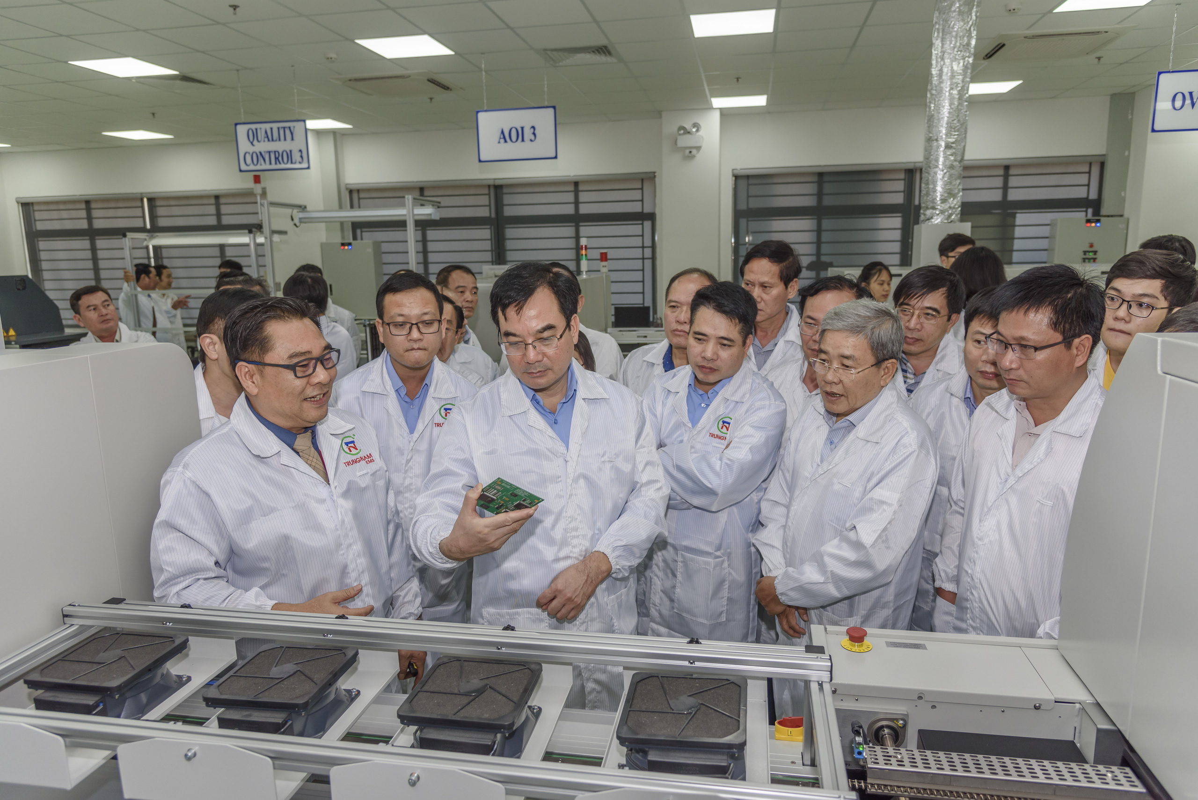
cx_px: 599
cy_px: 400
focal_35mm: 24
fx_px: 799
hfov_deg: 73.7
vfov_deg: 53.2
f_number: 4.5
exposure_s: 1/200
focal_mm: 24
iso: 320
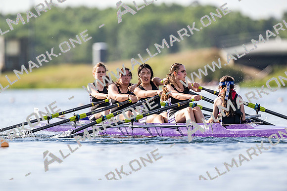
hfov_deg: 3.4
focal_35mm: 600
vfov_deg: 2.3
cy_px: 96
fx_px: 4784
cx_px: 144
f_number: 5.6
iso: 720
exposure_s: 1/2500
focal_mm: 600
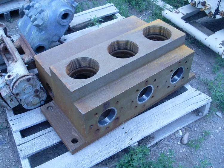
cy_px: 84
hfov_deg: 49.0
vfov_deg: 37.7
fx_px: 246
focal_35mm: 38
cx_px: 112
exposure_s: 1/125
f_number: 7.7
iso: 80
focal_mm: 6.3
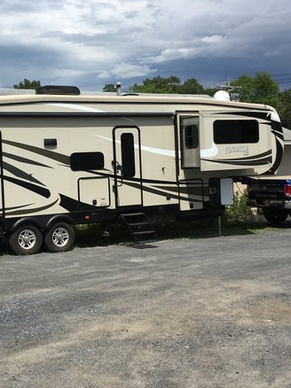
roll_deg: +1.1
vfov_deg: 36.2
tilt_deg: -0.8
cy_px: 175
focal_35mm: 53
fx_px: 595
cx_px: 43
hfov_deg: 26.8
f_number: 2.2
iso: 25
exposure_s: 1/3205
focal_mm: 4.15
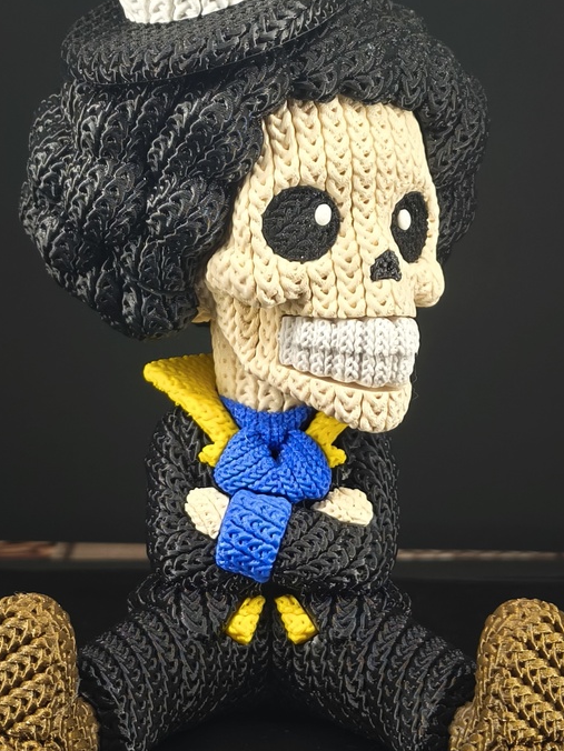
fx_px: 1608
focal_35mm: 74
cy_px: 401
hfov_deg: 19.9
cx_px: 250
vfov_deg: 26.3
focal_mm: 5.35
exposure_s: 1/25
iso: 640
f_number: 1.7
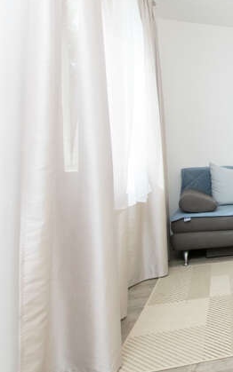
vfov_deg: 66.3
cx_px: 305
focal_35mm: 28
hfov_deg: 32.8
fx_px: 284
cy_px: 165
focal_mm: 10
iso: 400
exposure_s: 1/100
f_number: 5.6
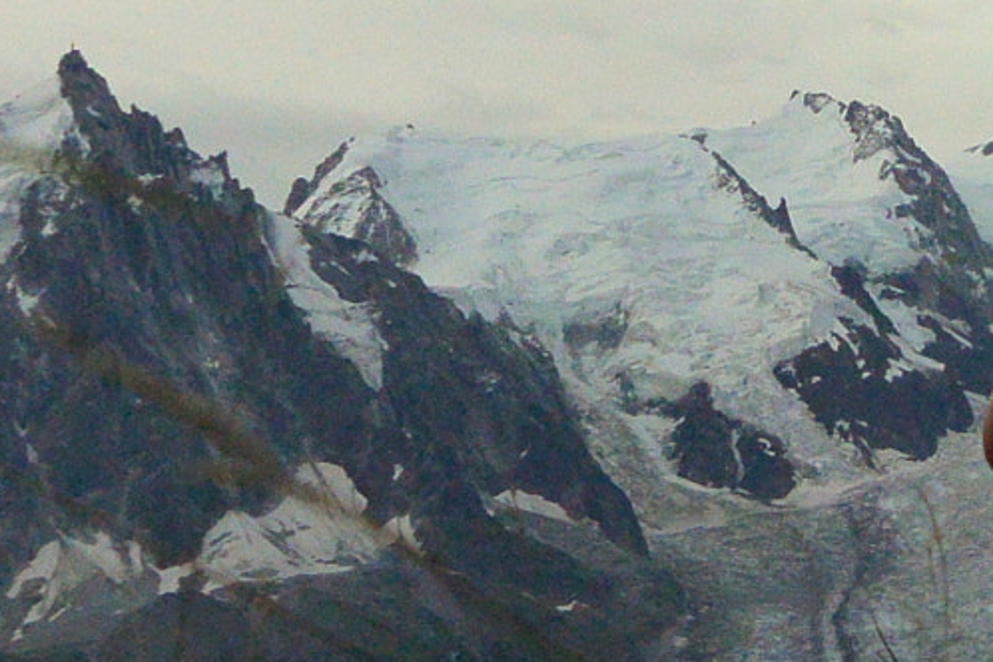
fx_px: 3062
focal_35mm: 111
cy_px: 260
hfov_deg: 17.3
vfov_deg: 12.3
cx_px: 1298
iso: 800
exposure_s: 1/6400
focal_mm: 10
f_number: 5
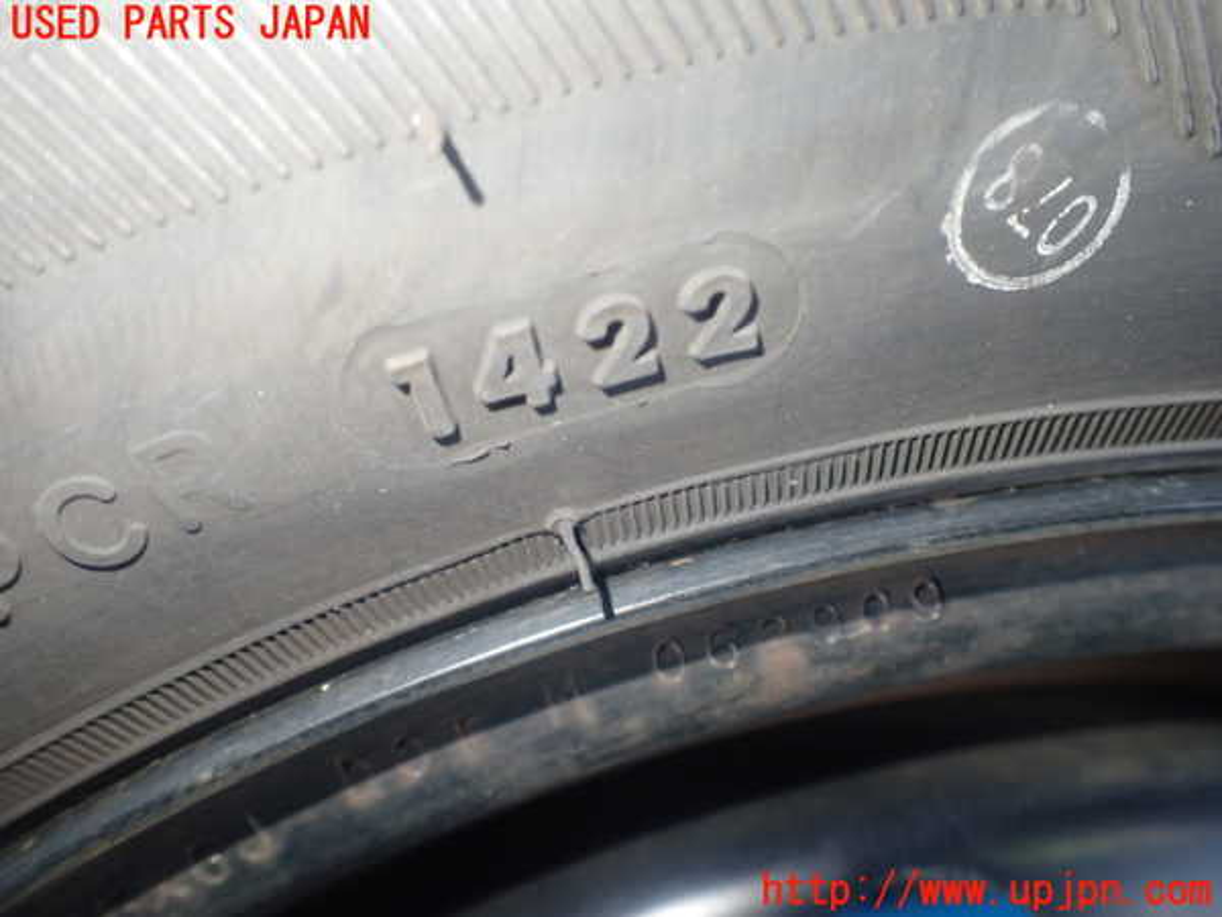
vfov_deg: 46.8
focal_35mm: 30
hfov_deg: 60.0
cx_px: 611
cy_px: 458
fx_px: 1059
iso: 400
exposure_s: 1/30
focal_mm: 5.4
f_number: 2.3
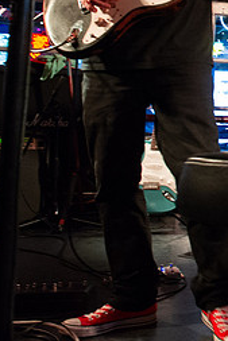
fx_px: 607
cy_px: 51
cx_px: 416
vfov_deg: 30.4
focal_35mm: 64
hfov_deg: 17.2
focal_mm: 24
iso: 6400
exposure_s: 1/60
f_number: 6.3
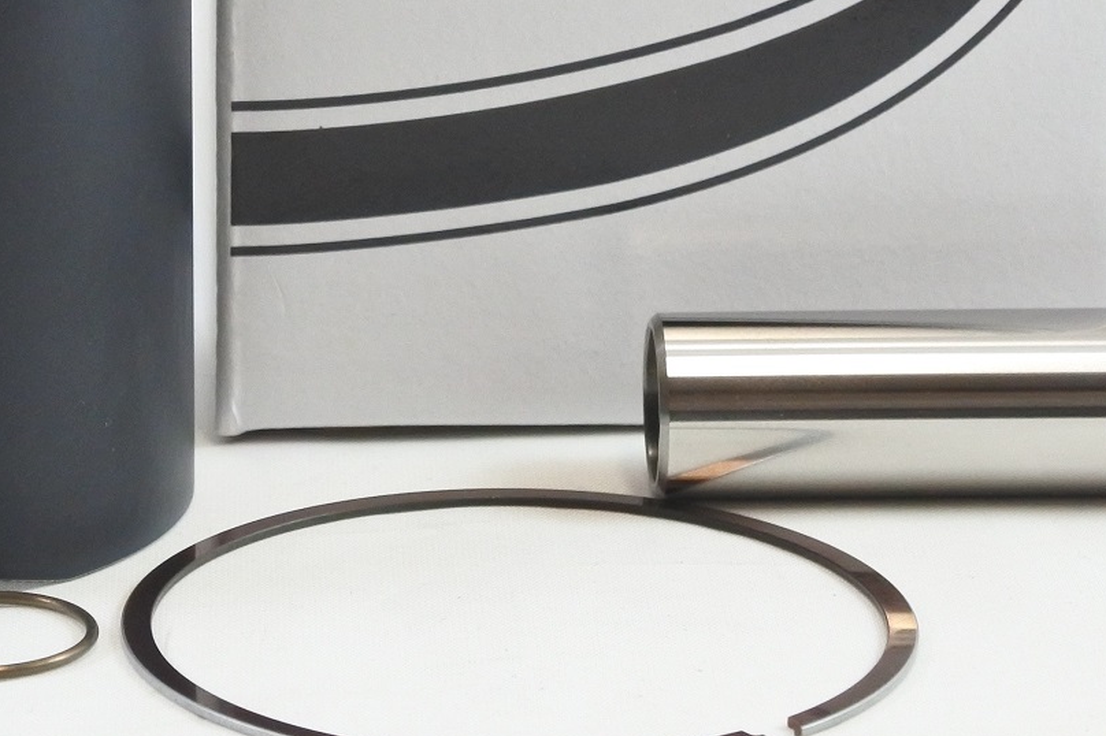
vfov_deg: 9.0
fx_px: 4668
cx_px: 246
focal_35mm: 152
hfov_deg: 13.5
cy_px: 126
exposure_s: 1/125
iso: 800
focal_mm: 23.1
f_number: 5
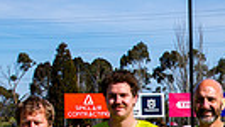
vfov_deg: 7.0
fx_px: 1015
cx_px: 281
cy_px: 197
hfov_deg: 12.3
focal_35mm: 170
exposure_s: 1/160
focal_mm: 22
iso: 100
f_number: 13
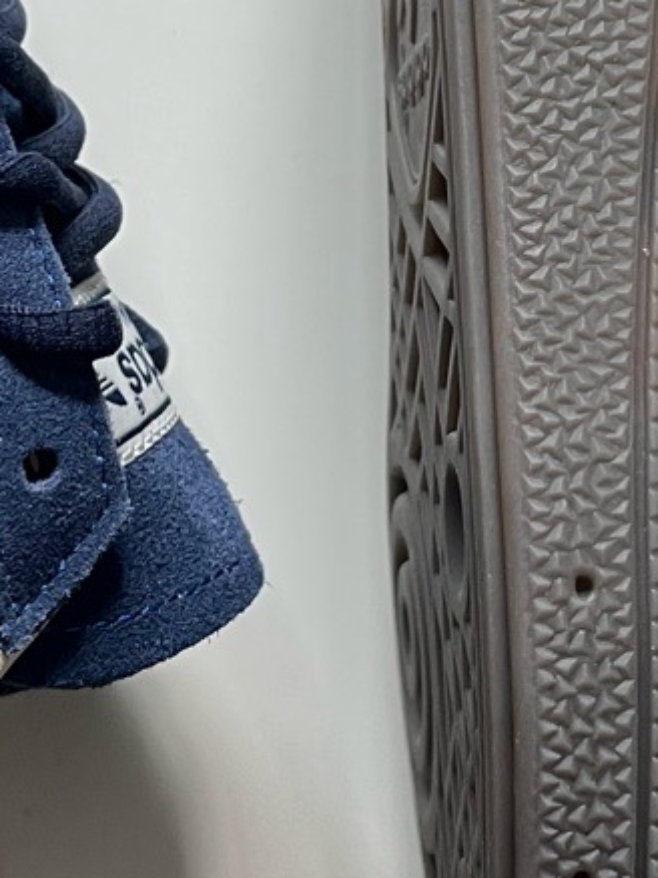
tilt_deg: -89.6
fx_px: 2410
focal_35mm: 95
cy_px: 202
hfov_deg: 15.5
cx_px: 285
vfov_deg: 20.5
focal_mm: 5.1
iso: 320
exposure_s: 1/60
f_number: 1.6
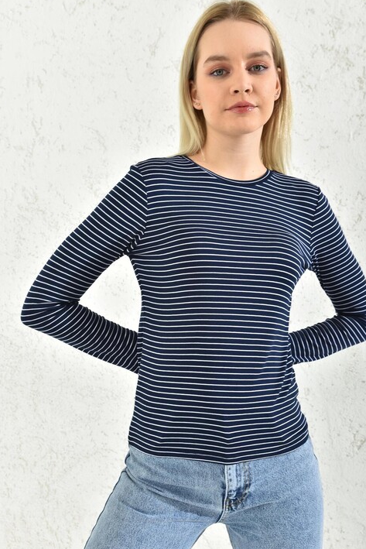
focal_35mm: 37
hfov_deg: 36.0
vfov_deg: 51.9
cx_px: 187
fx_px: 564
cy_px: 267
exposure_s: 1/160
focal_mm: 35
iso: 100
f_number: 7.1
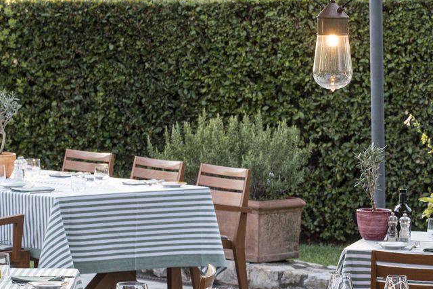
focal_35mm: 258
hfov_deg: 8.0
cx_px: 323
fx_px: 3101
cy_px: 212
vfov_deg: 5.3
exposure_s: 1/15
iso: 250
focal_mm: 110
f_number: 13
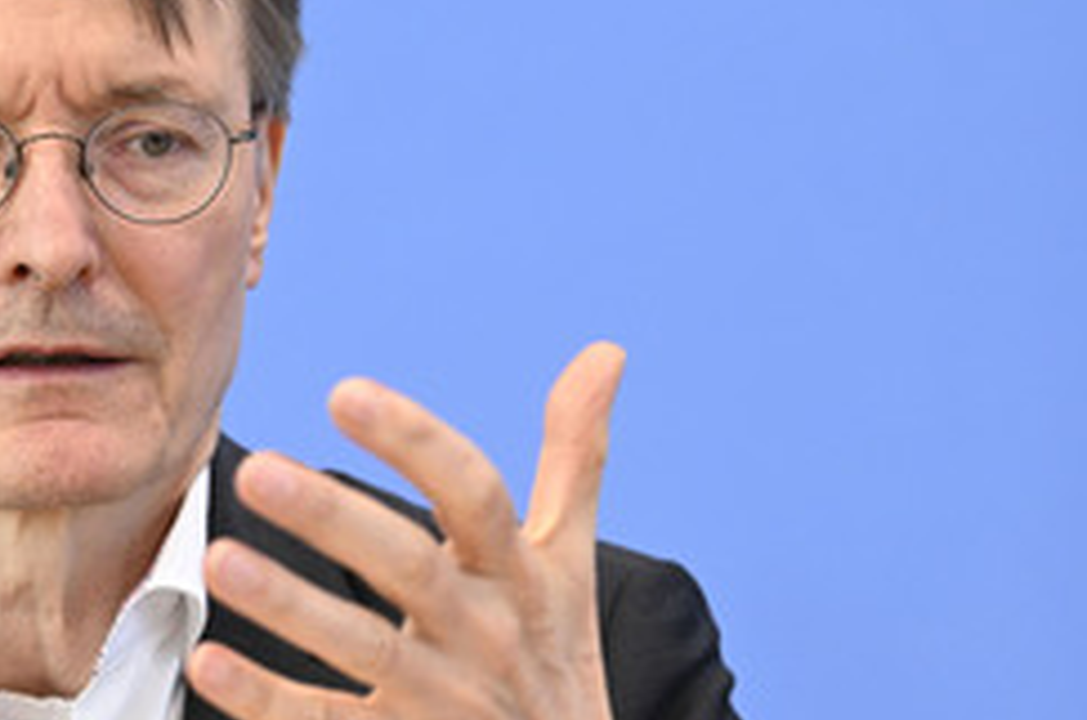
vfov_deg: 5.5
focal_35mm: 251
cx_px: 96
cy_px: 394
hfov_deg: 8.2
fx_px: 7564
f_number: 4.5
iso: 3200
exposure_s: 1/800
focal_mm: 135
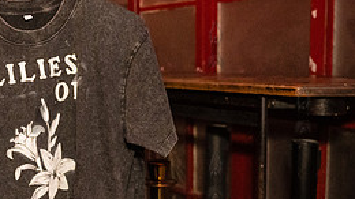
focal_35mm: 56
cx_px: 38
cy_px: 109
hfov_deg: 35.2
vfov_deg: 21.4
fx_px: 527
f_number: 3.2
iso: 12800
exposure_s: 1/320
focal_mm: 24
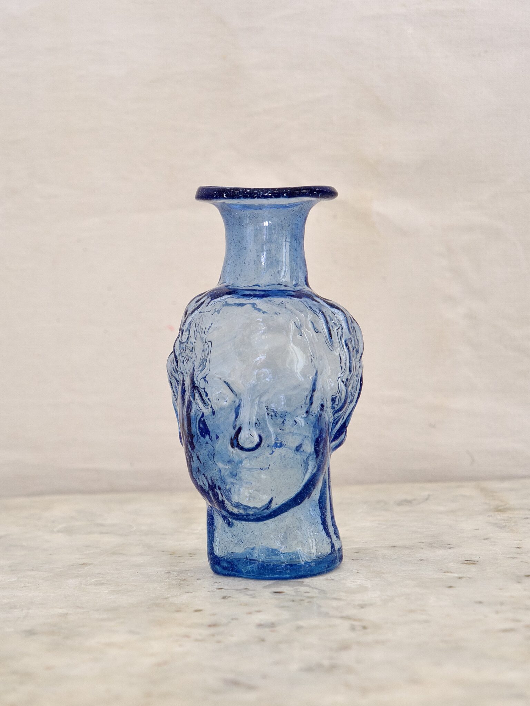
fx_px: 1960
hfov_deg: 15.4
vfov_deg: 20.4
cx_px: 265
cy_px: 353
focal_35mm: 96
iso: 200
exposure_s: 1/125
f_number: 3.9
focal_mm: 48
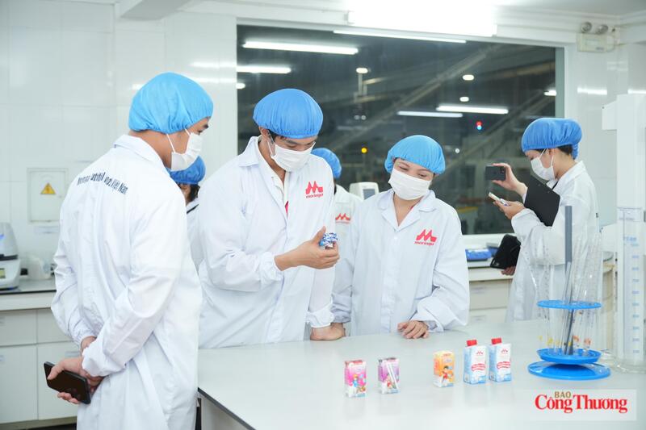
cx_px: 323
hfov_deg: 41.1
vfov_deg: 28.1
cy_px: 215
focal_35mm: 48
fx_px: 861
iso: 640
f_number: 2.8
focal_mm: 48
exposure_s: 1/160
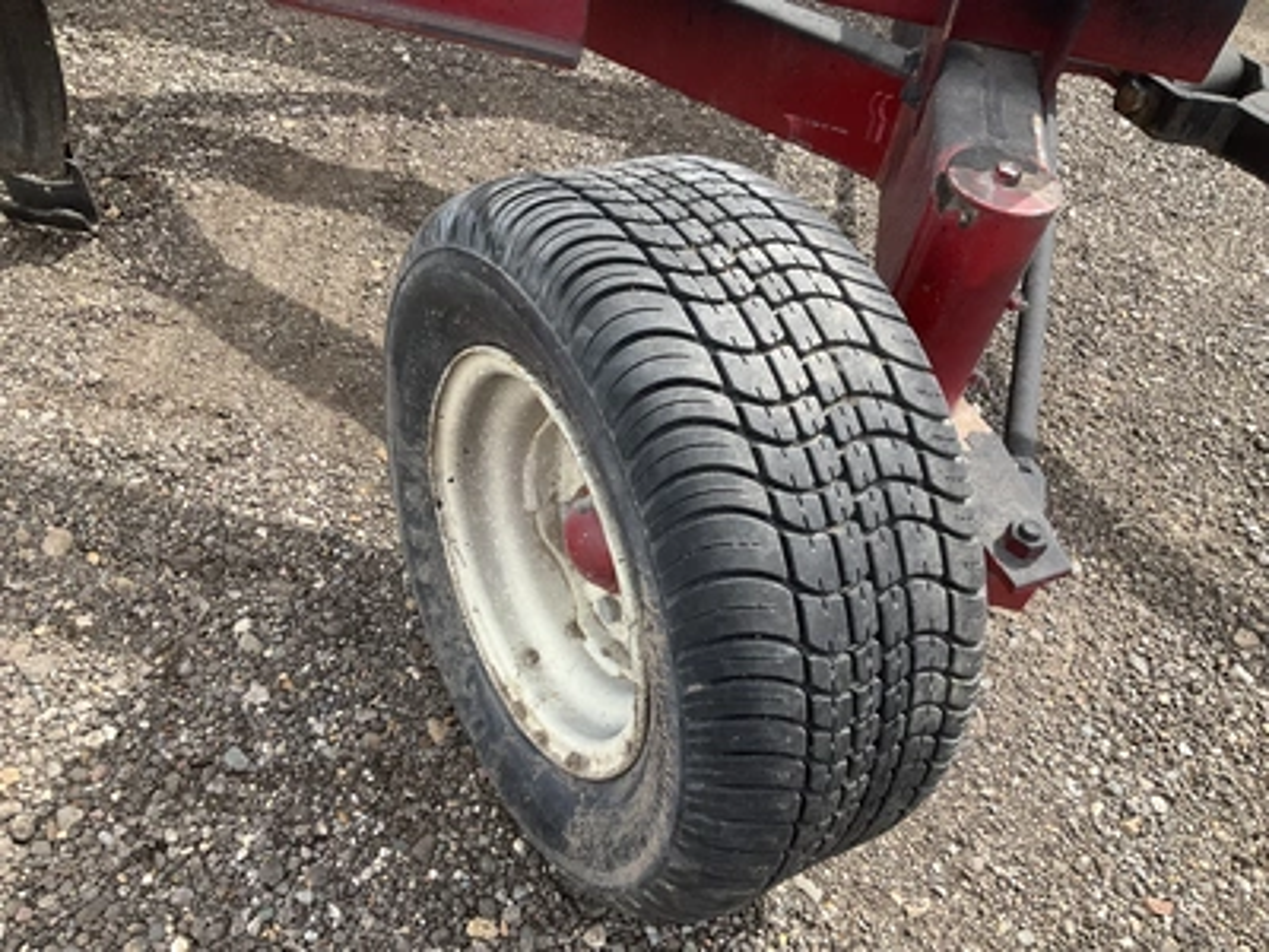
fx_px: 1063
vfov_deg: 48.2
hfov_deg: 61.7
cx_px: 634
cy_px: 476
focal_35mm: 29
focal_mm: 3
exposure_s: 1/635
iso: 25
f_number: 1.8
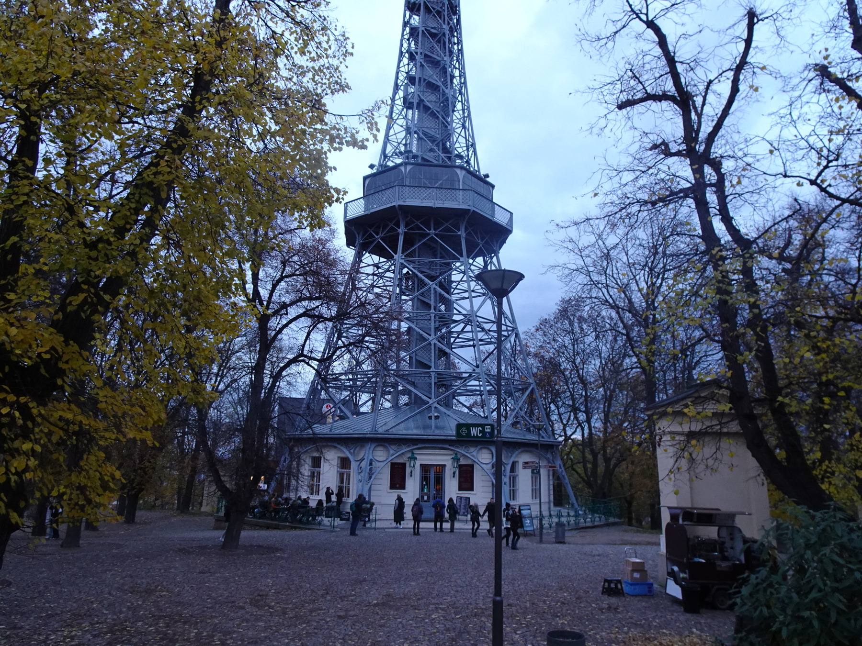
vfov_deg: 56.8
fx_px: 598
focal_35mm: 24
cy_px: 323
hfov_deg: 71.6
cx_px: 431
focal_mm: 4.25
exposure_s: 1/30
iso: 250
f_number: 3.5
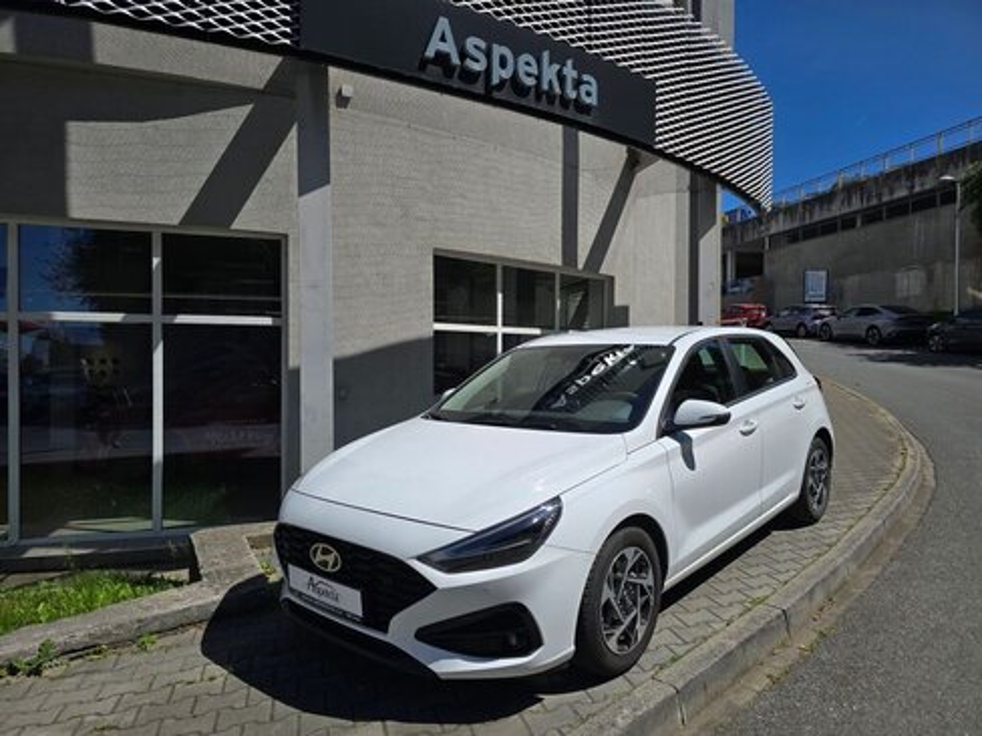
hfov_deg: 73.9
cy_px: 368
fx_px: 652
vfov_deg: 58.9
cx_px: 491
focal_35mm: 23
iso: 12
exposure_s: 1/1645
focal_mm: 6.3
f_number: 1.7
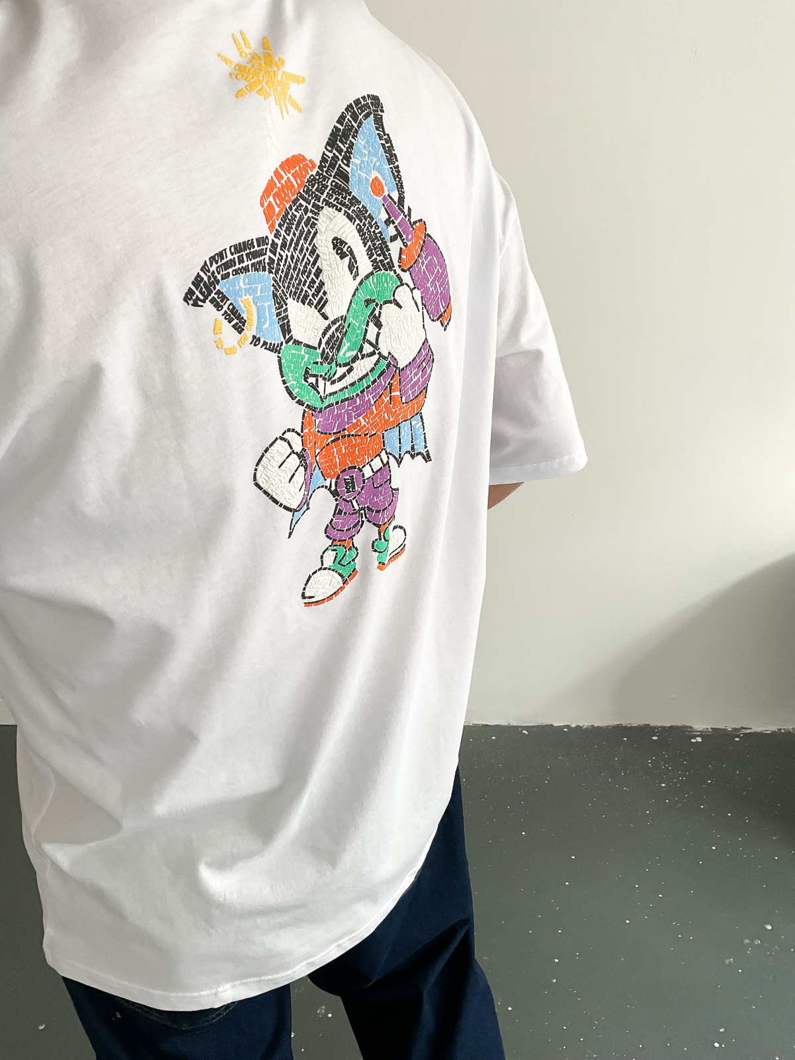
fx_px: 888
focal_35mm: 29
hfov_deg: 48.2
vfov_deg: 61.7
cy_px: 530
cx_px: 398
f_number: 1.8
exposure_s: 1/105
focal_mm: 3
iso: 64
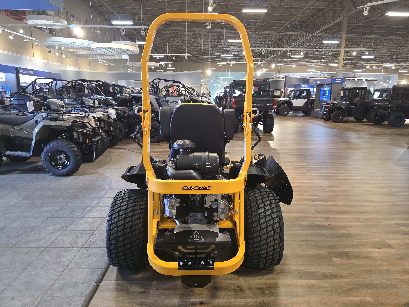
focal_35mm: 23
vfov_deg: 58.9
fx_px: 272
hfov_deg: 73.9
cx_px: 204
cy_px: 154
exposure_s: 1/120
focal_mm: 6.3
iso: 640
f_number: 1.7
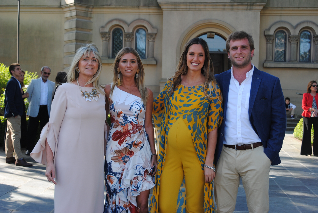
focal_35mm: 52
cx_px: 159
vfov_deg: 25.8
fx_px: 464
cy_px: 106
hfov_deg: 37.8
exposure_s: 1/125
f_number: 5.6
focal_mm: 35
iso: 100
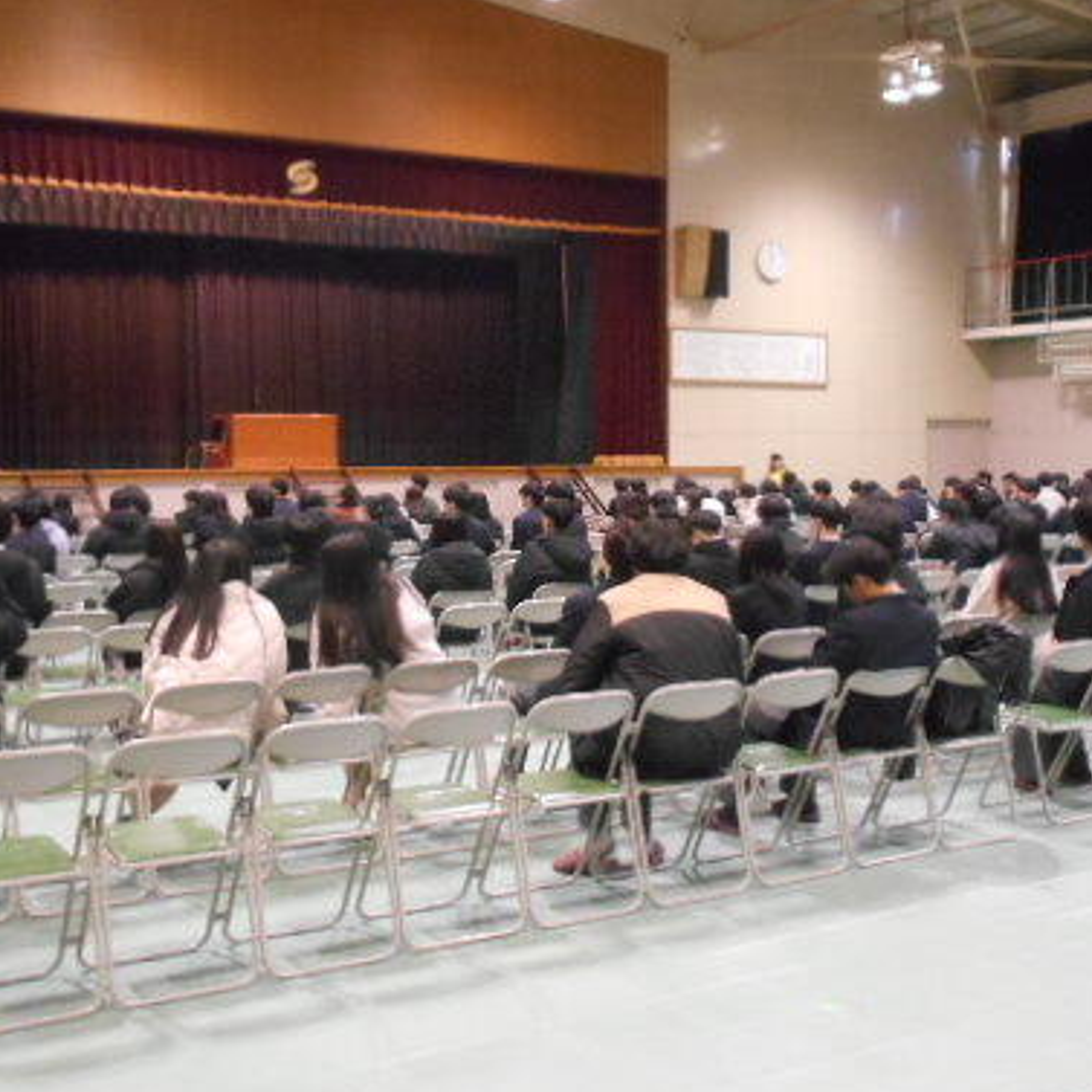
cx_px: 553
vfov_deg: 37.5
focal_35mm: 45
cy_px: 481
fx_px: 1606
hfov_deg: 37.6
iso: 800
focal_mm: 5.1
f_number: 3.4
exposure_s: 1/25
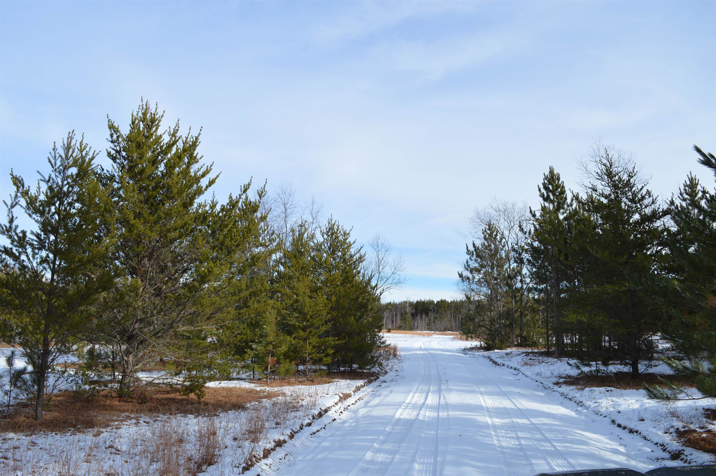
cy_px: 238
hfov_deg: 67.4
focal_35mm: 27
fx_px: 536
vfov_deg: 47.8
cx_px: 358
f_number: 8
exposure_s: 1/250
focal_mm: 18
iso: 100
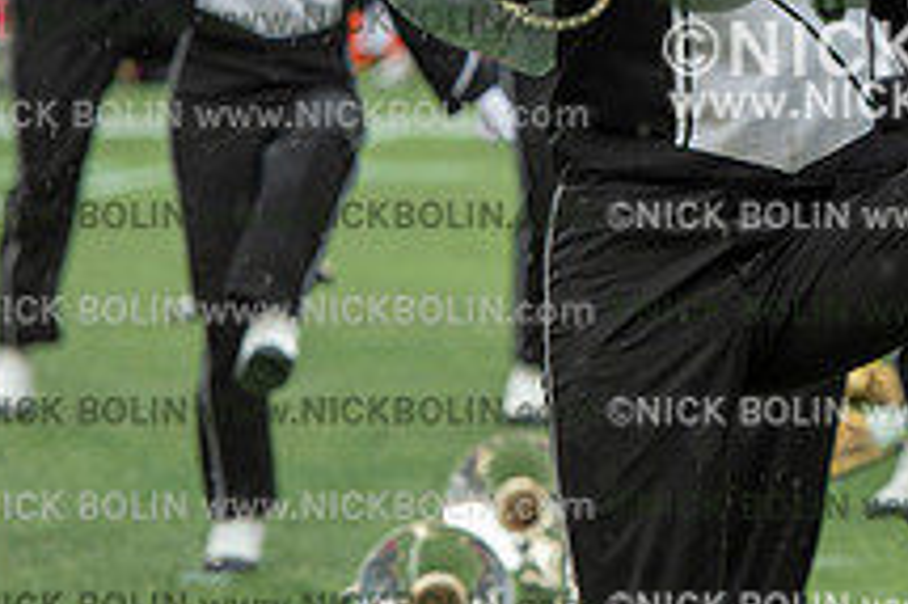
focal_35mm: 431
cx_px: 929
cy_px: -80
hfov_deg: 4.8
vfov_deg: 3.2
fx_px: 10862
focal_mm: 160
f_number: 4
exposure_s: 1/500
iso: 400
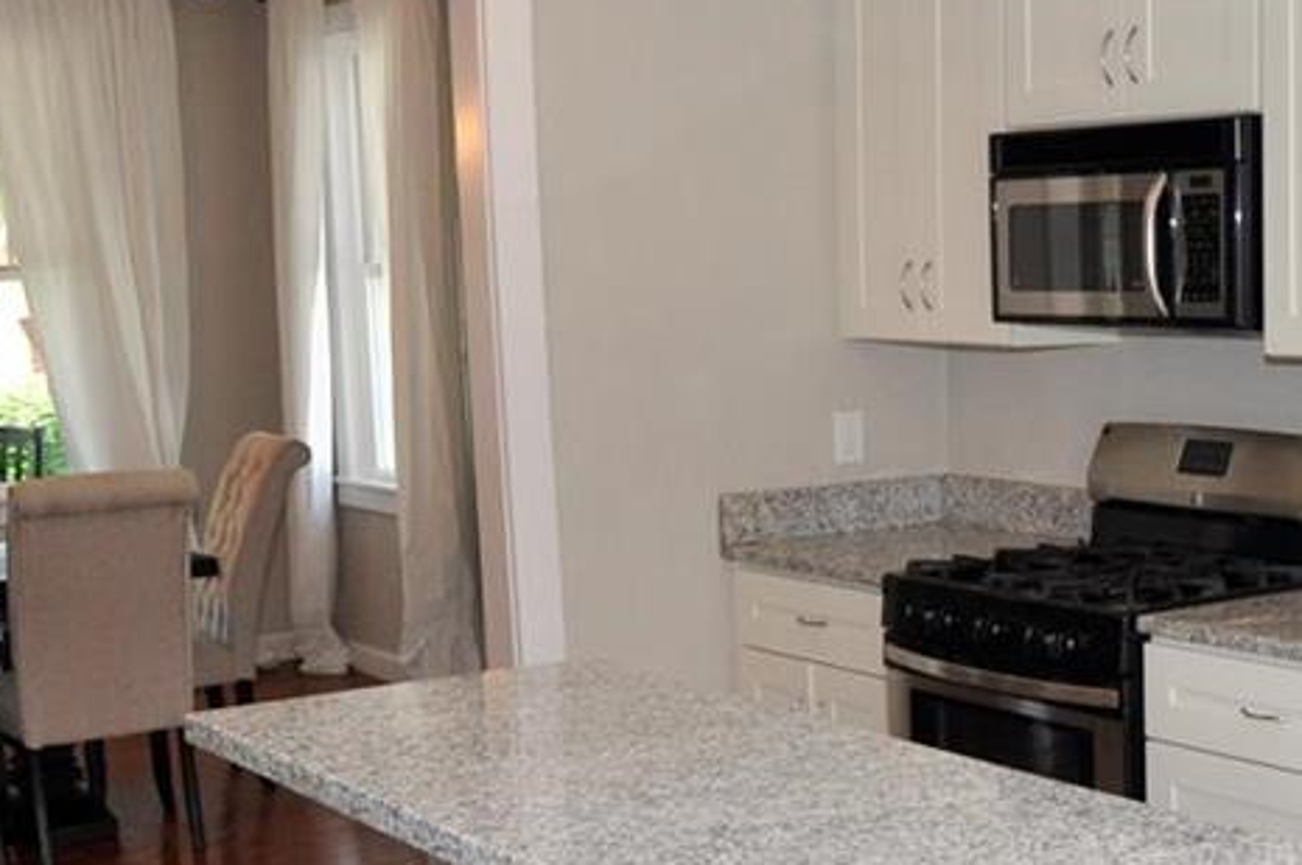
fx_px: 2049
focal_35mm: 57
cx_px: 1235
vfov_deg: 23.8
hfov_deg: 33.0
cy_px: 518
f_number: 5.6
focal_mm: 11
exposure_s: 1/125
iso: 400
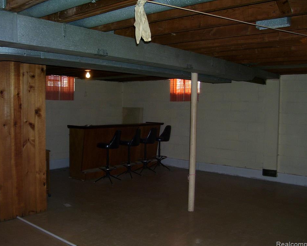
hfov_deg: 50.2
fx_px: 327
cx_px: 143
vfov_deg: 41.1
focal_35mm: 36
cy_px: 124
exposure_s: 1/60
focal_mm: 5.6
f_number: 2.7
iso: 125
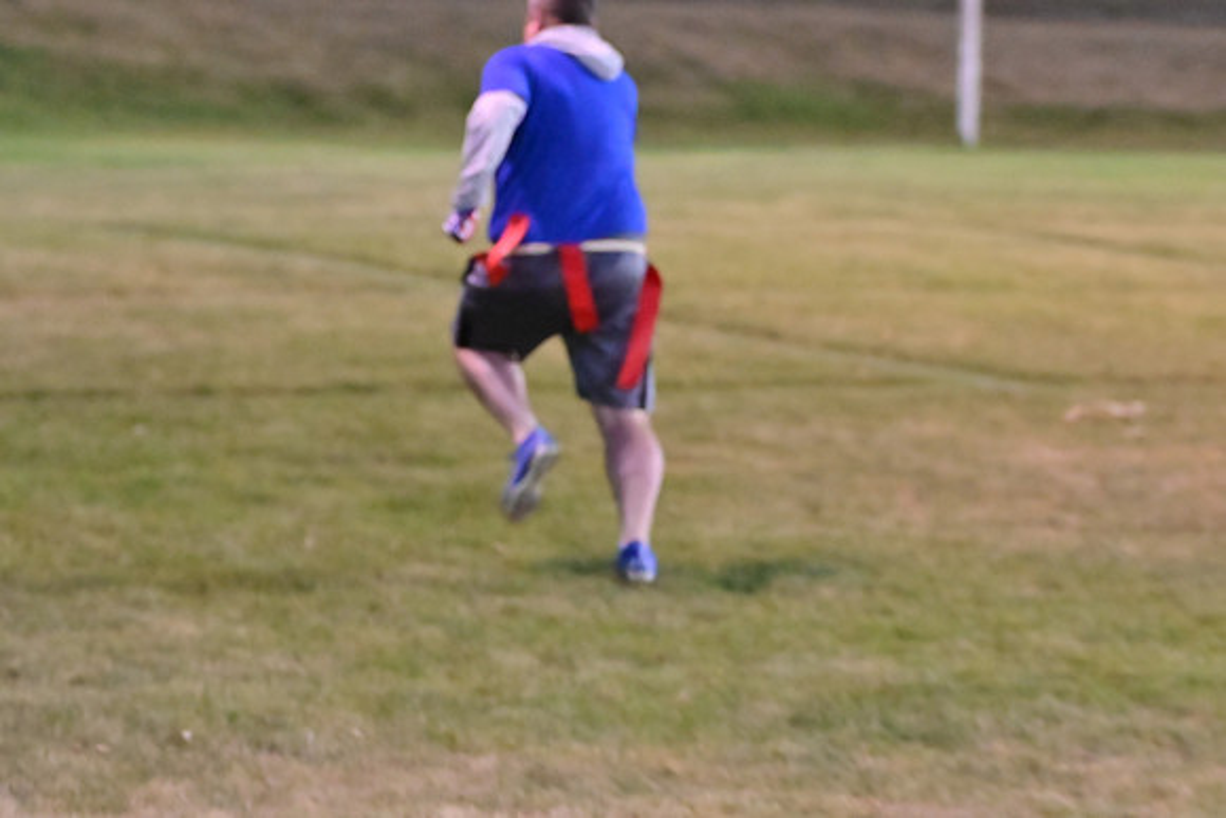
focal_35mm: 135
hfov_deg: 15.2
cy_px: 409
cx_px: 613
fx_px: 4598
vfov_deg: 10.2
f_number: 4
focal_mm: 90
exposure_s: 1/250
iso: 6400
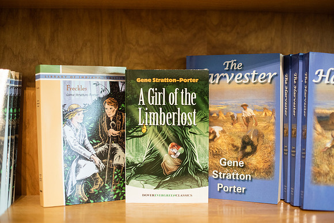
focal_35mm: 52
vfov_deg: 26.2
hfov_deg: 38.4
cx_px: 170
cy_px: 111
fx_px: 479
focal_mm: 50
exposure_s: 1/200
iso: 1000
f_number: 2
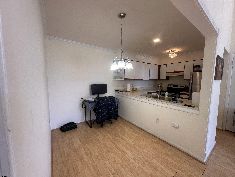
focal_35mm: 14
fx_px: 95
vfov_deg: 85.7
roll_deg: +0.5
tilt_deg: -5.5
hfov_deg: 102.1
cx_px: 118
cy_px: 88
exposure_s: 1/120
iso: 100
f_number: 2.2
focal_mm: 2.22
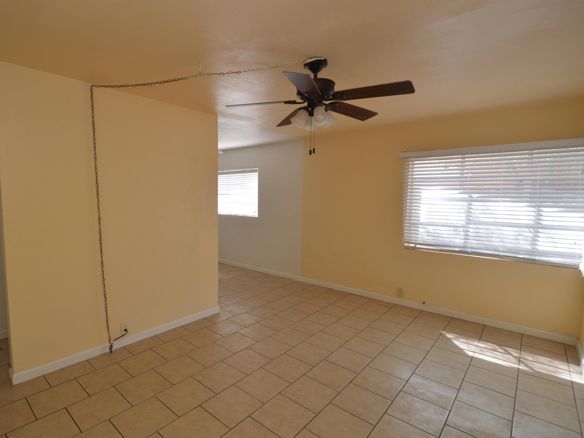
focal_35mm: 17
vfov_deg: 74.7
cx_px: 255
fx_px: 287
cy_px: 226
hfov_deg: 90.6
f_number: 5
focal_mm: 10
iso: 400
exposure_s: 1/100
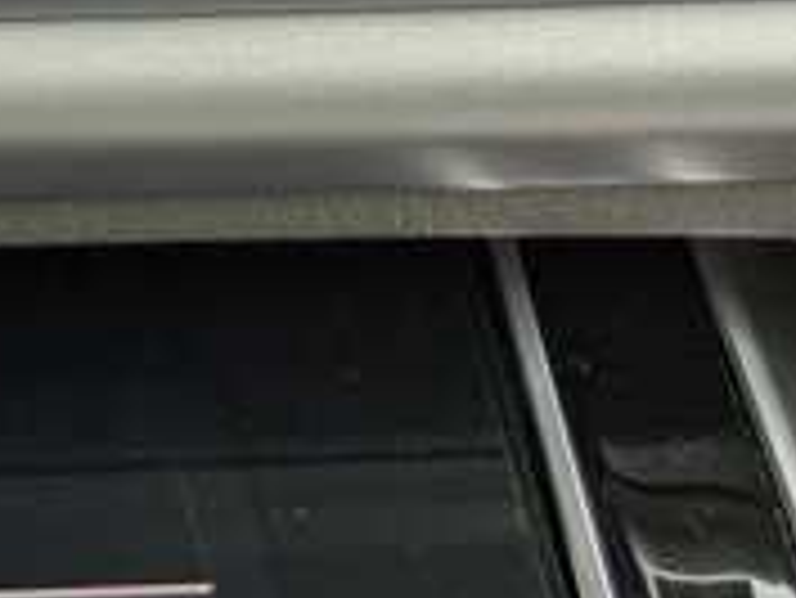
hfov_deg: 8.6
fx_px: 4372
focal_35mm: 190
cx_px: -1601
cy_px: -1547
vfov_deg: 6.6
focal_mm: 6.9
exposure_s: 1/15.3
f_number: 1.68
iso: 21
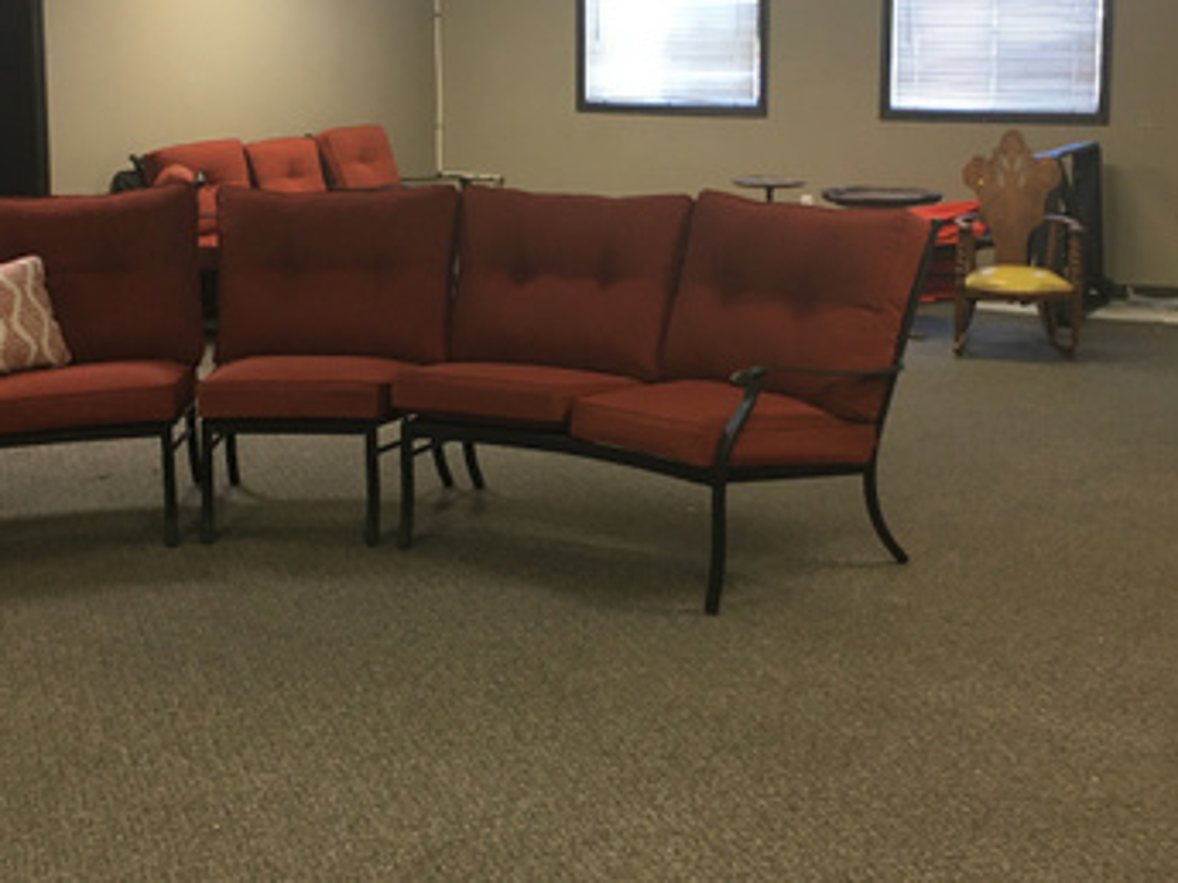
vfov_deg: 26.8
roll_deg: +1.4
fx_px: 1838
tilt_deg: -7.5
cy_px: 274
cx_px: 562
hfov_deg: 35.5
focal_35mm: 54
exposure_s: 1/30
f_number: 2.2
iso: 100
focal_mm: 4.15
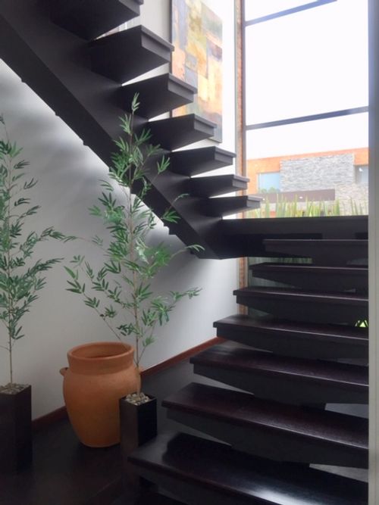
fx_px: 423
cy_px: 252
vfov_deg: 61.7
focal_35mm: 29
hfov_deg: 48.2
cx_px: 190
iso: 32
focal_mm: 4.15
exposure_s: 1/60
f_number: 2.2
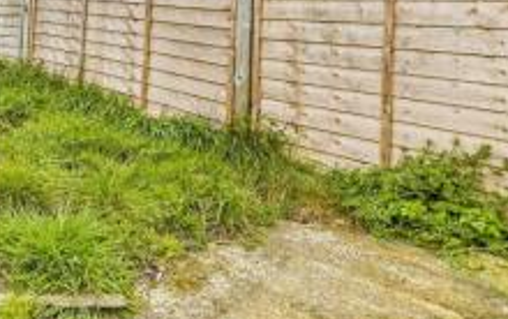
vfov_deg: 34.0
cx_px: -32
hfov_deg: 45.7
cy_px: -20
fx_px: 457
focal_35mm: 33
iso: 160
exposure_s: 1/200
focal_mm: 10
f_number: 8
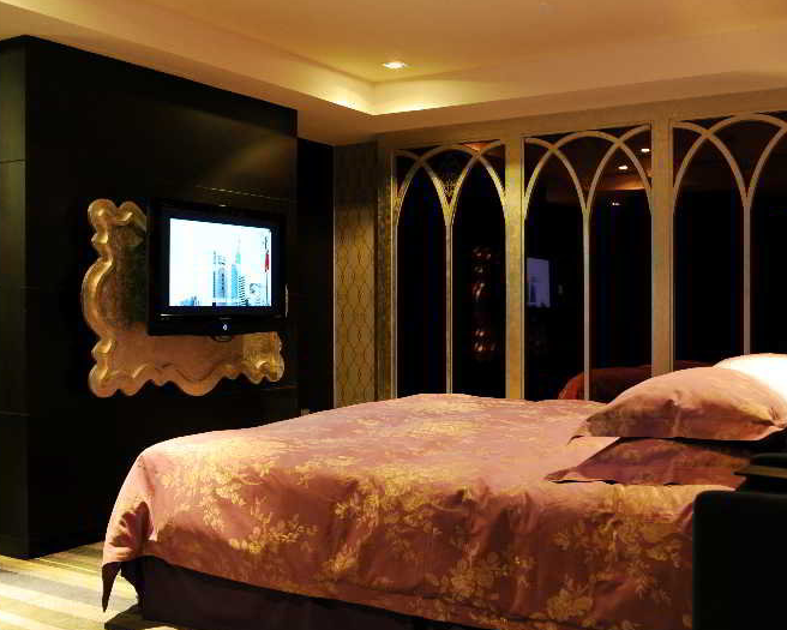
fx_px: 932
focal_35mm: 40
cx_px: 404
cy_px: 314
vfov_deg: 37.3
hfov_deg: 45.8
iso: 1000
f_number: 4
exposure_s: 1/4
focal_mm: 35
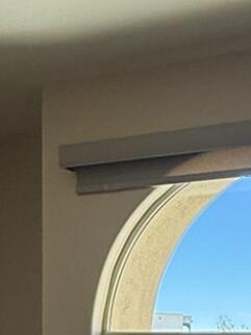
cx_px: 165
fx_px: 842
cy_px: 475
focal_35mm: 87
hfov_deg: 16.9
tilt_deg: -7.7
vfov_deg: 20.0
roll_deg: -1.8
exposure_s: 1/99
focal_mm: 2.22
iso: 100
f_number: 2.2
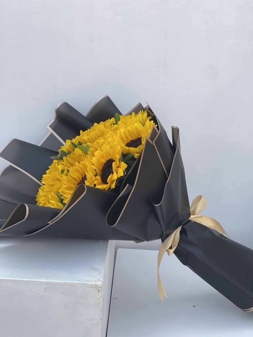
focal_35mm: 64
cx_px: 126
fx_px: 624
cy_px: 168
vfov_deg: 30.3
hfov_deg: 22.9
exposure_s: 1/525
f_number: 2.2
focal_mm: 7.5
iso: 20
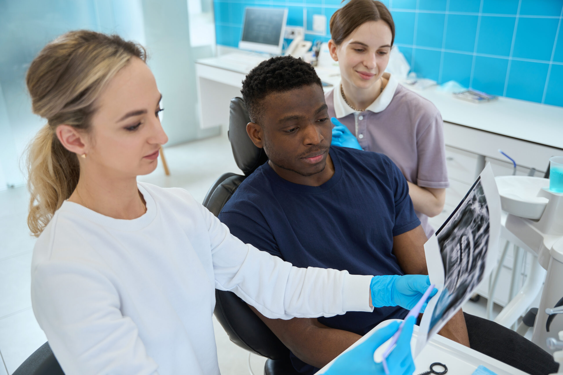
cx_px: 282
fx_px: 499
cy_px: 188
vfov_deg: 41.2
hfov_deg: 58.9
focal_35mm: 32
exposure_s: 1/250
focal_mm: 31.9
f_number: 2.8
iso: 320
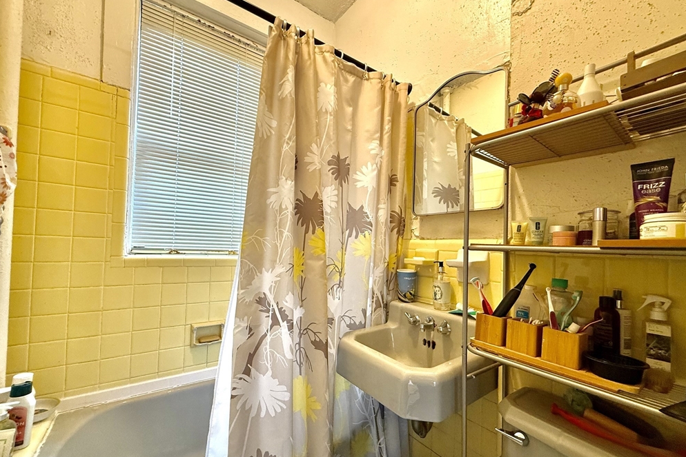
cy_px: 244
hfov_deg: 100.4
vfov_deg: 77.2
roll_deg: -1.4
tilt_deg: +0.9
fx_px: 286
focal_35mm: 15
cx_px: 350
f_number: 2.2
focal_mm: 2.22
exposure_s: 1/60
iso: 320
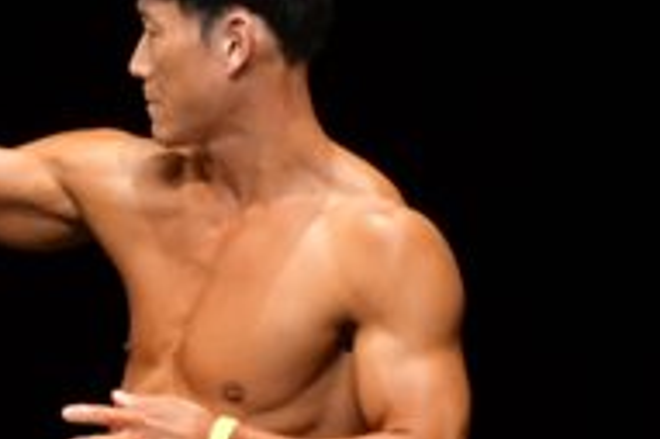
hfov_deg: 1.7
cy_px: 525
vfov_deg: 1.1
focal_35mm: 1217
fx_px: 22292
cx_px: 47
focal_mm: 200
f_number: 5.6
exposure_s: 1/400
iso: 3200
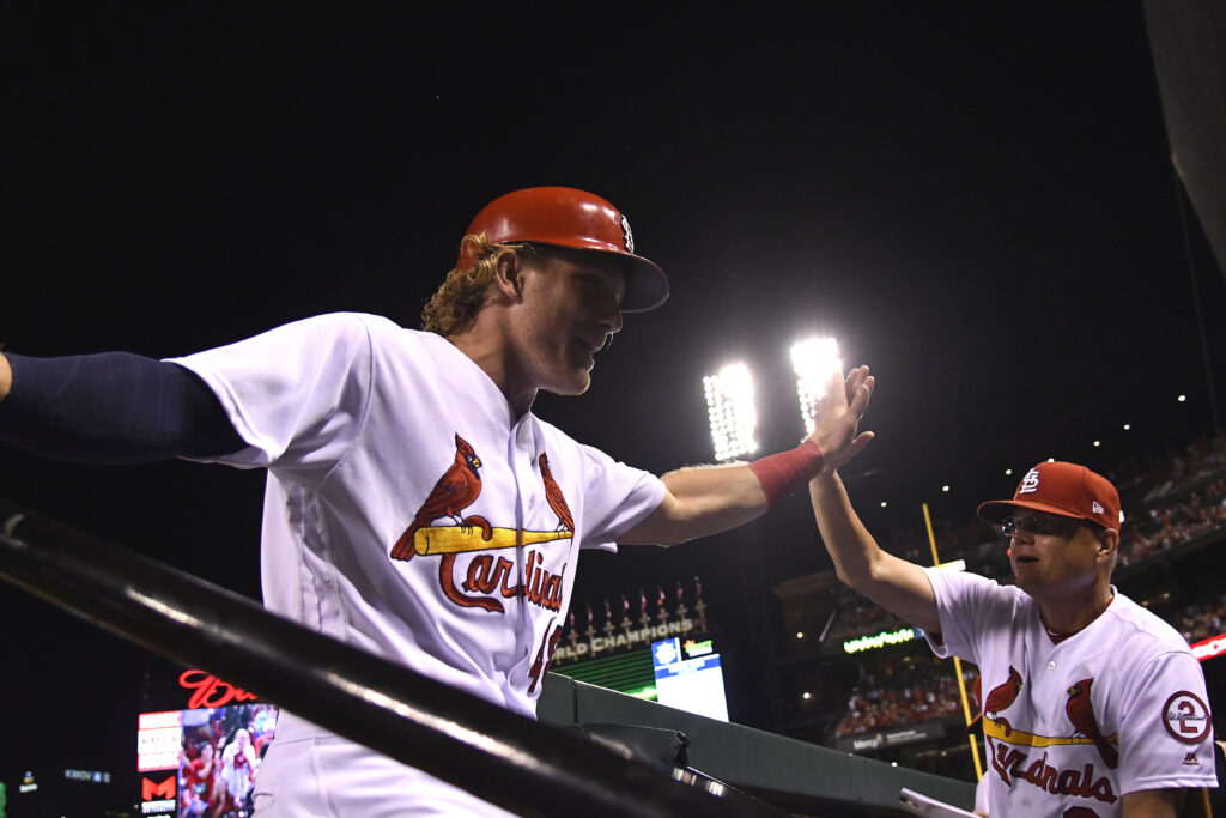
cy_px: 409
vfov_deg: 36.9
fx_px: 1226
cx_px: 613
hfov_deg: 53.1
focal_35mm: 36
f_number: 4
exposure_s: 1/2000
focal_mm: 24
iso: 3200
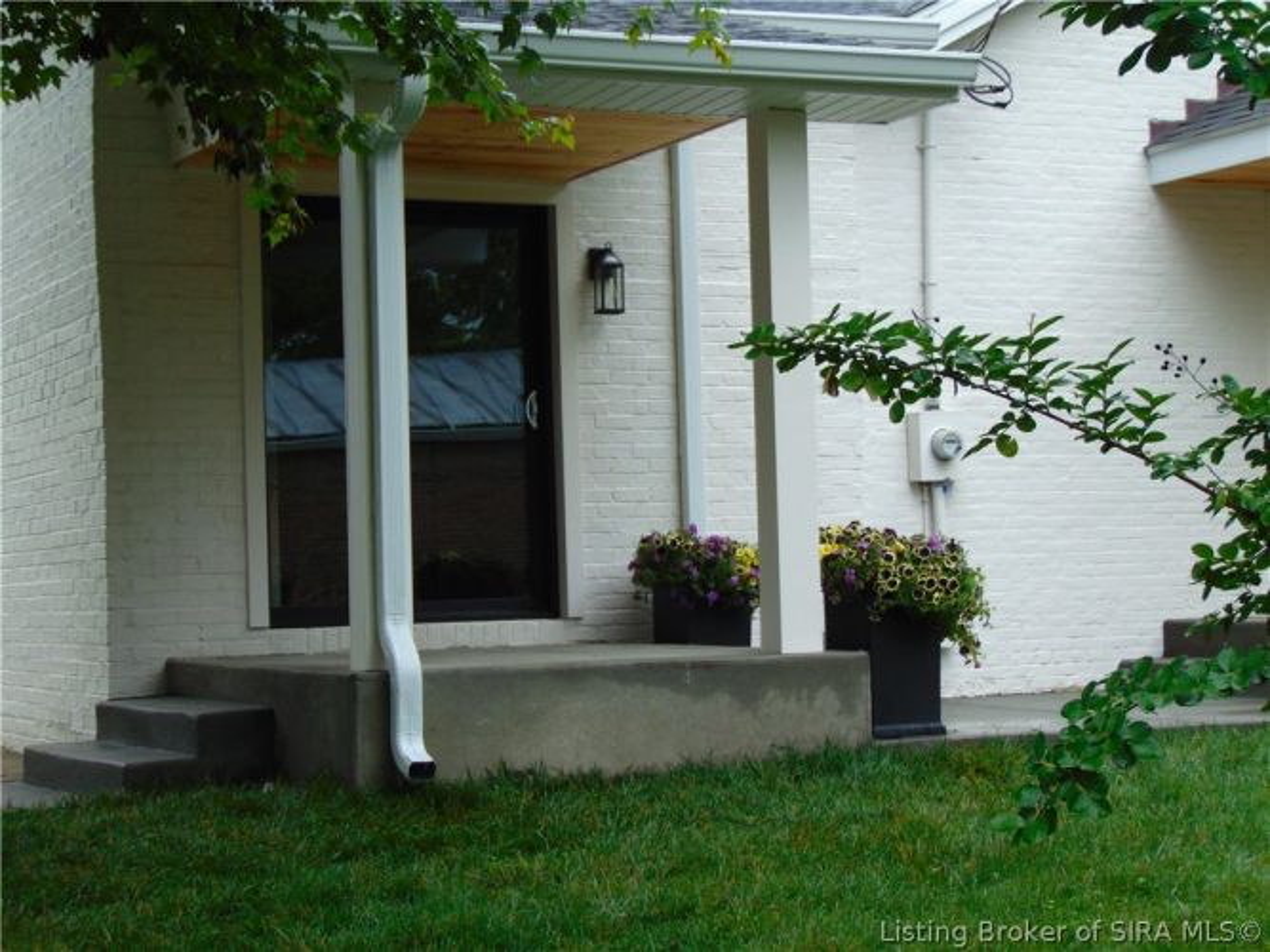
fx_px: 2604
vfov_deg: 20.7
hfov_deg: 27.4
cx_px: 635
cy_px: 476
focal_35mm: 71
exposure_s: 1/160
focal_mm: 12.8
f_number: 3.7
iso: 80
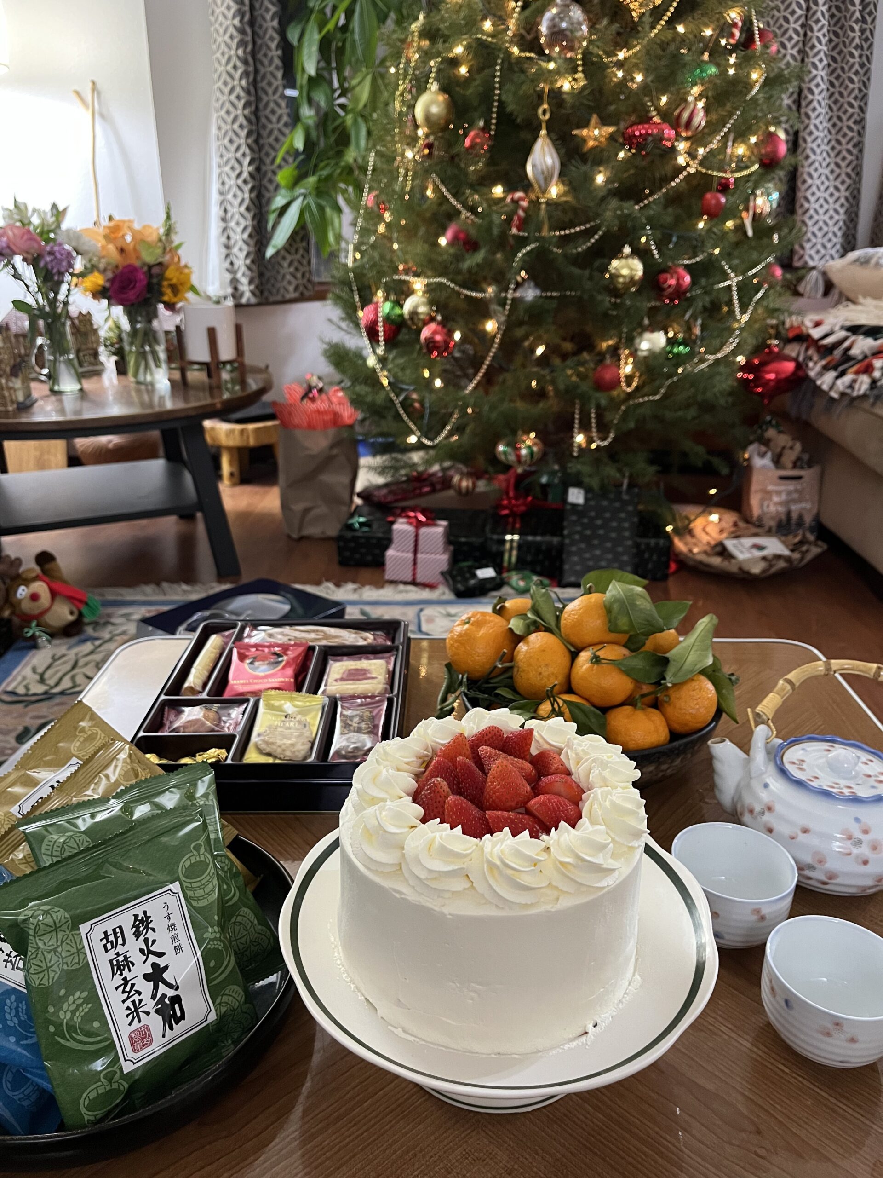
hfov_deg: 53.1
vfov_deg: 67.3
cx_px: 442
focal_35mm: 26
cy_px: 589
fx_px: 884
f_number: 1.6
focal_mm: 5.1
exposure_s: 1/40
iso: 400
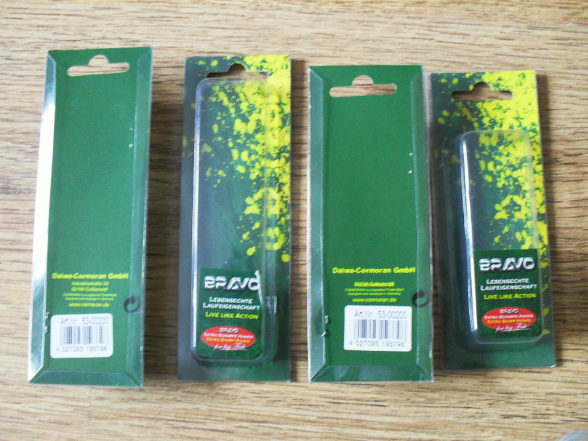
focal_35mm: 38
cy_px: 220
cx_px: 294
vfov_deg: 37.7
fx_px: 645
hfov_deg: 49.0
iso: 240
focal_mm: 6.3
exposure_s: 1/15
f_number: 2.8
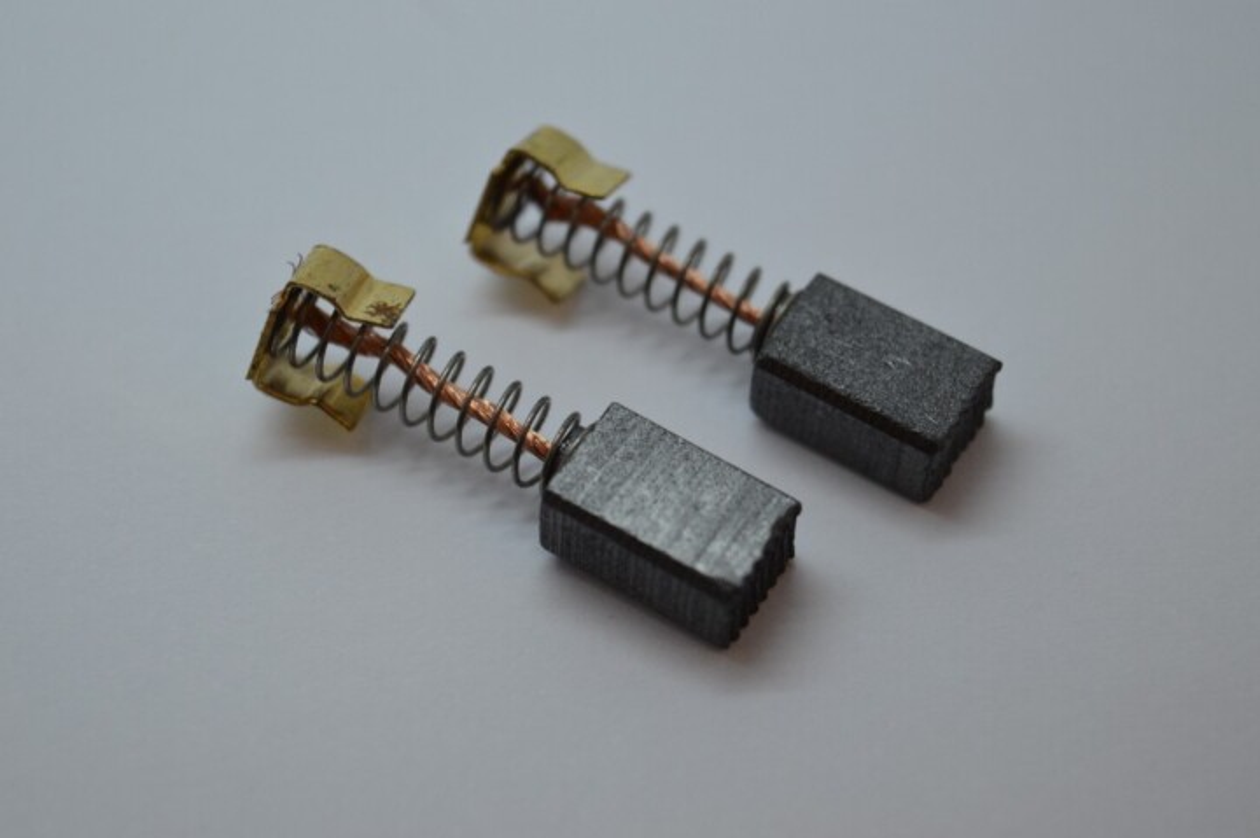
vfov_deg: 16.5
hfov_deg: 24.6
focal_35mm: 82
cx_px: 630
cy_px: 419
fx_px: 2885
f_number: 5.6
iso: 320
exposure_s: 1/125
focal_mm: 55
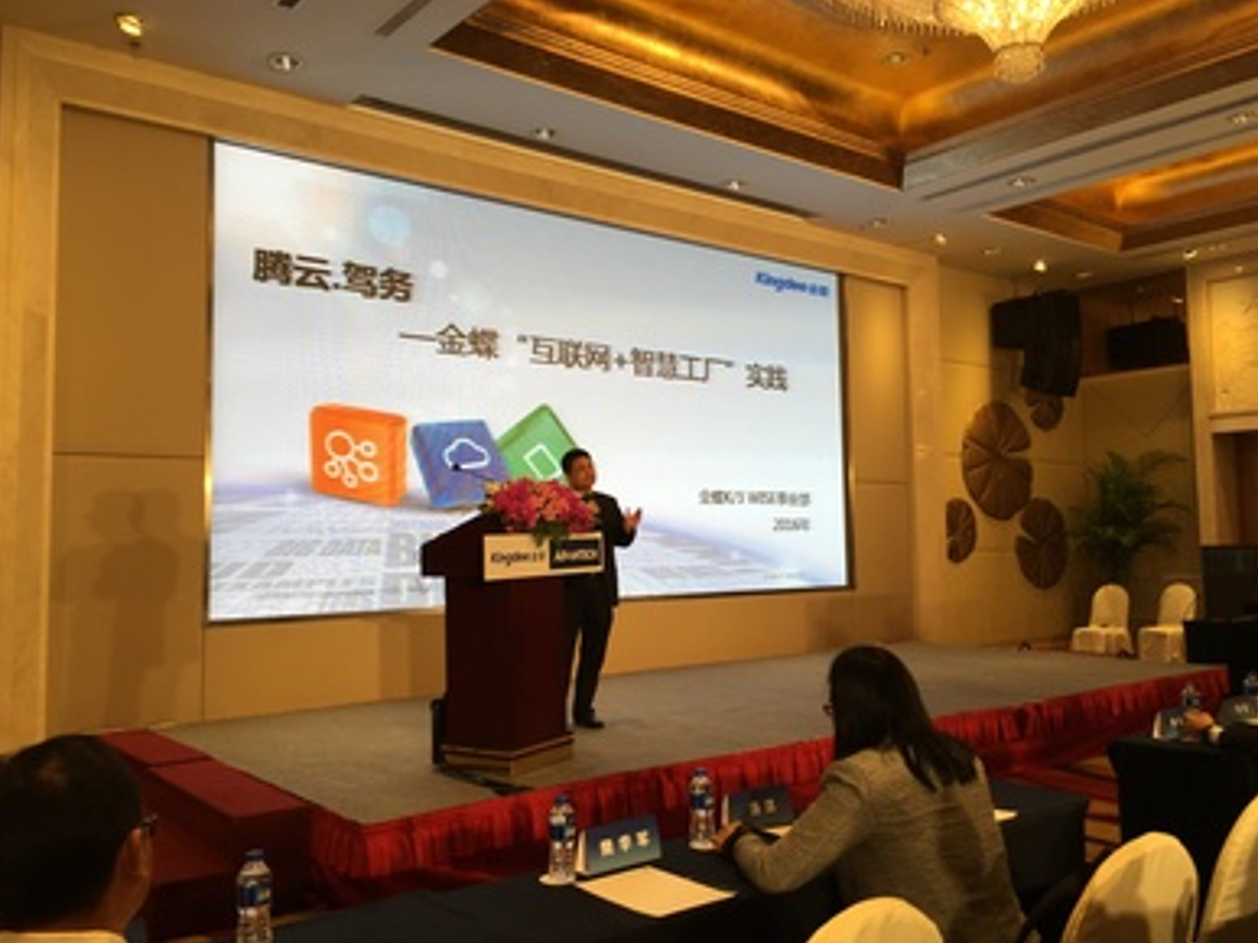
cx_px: 634
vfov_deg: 46.8
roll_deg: +0.6
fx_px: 1090
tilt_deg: +4.5
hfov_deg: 60.0
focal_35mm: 30
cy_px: 475
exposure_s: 1/50
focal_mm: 4.15
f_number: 2.2
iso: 25
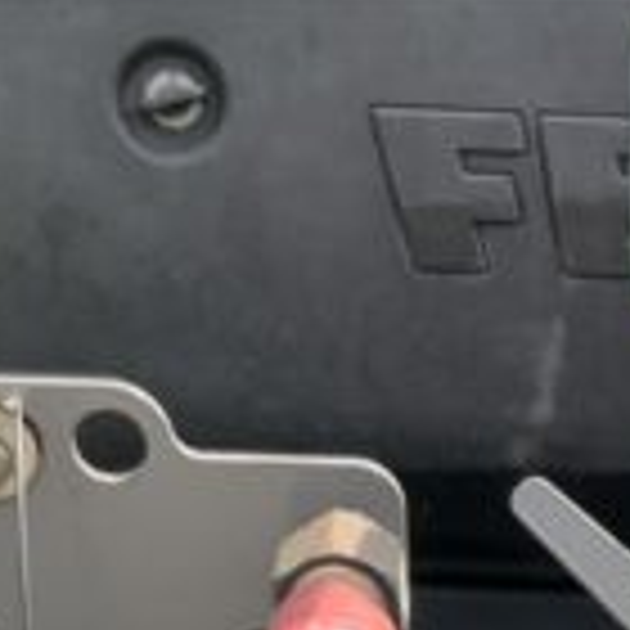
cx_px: 1053
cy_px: 1287
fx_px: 3850
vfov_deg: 8.8
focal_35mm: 187
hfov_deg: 9.0
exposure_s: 1/172
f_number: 1.8
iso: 16
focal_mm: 3
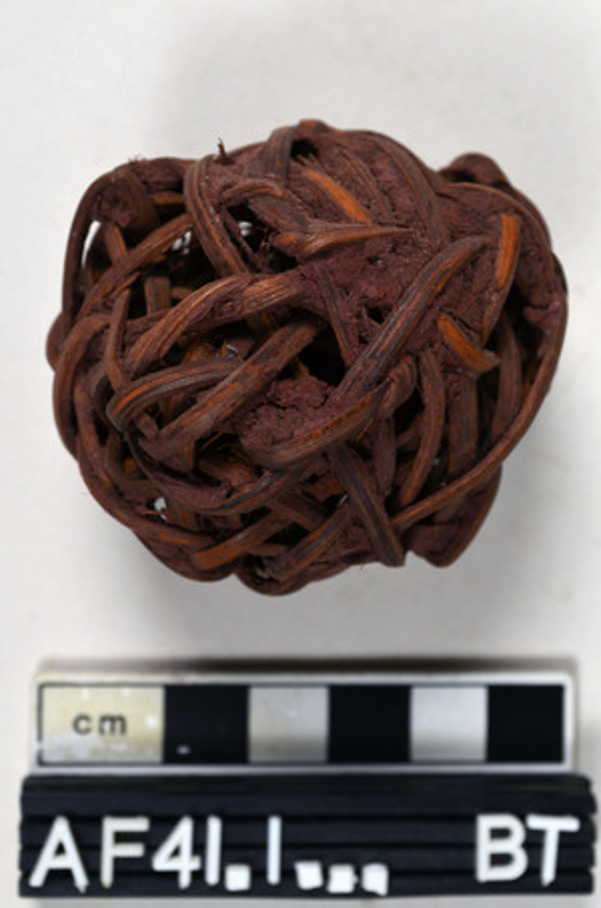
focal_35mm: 66
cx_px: 300
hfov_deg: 20.5
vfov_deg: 30.6
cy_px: 454
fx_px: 1660
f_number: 9
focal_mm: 44
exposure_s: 1/100
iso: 400
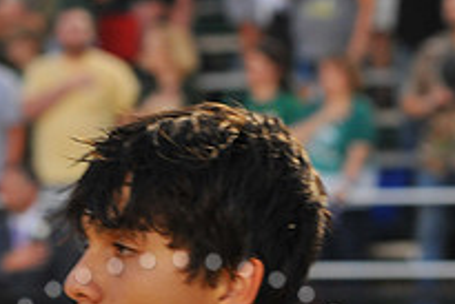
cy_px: 517
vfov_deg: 4.0
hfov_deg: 6.1
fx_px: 4287
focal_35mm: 339
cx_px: 175
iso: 2000
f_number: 6.3
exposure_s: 1/100
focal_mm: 120
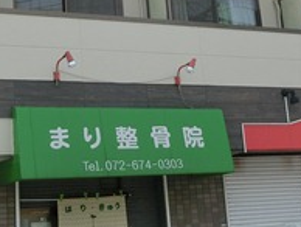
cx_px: 123
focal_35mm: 79
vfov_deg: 18.3
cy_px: 11
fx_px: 688
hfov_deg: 24.6
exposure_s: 1/640
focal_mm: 4.24
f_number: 3
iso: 80
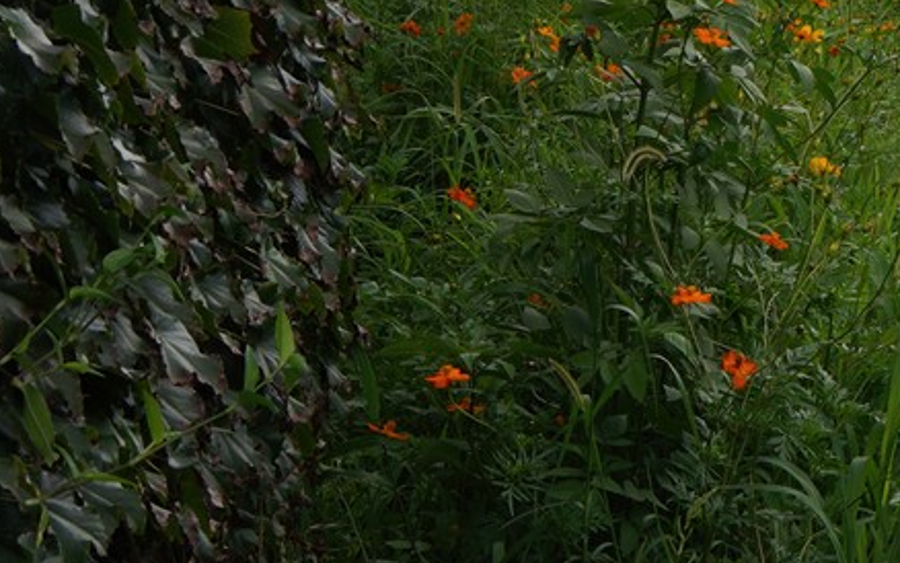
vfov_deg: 7.7
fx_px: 3999
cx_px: 1582
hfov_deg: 11.9
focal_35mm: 163
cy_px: -518
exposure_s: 1/125
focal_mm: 35
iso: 100
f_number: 9
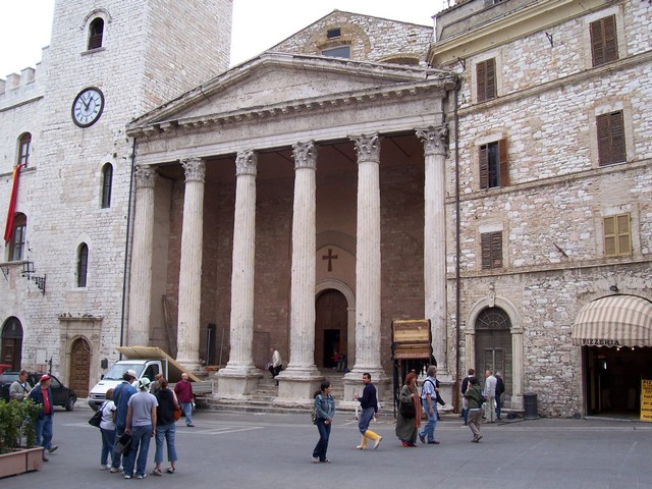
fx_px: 640
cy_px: 244
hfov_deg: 54.0
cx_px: 326
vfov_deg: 41.8
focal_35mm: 34
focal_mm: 5.6
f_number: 5.6
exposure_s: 1/180
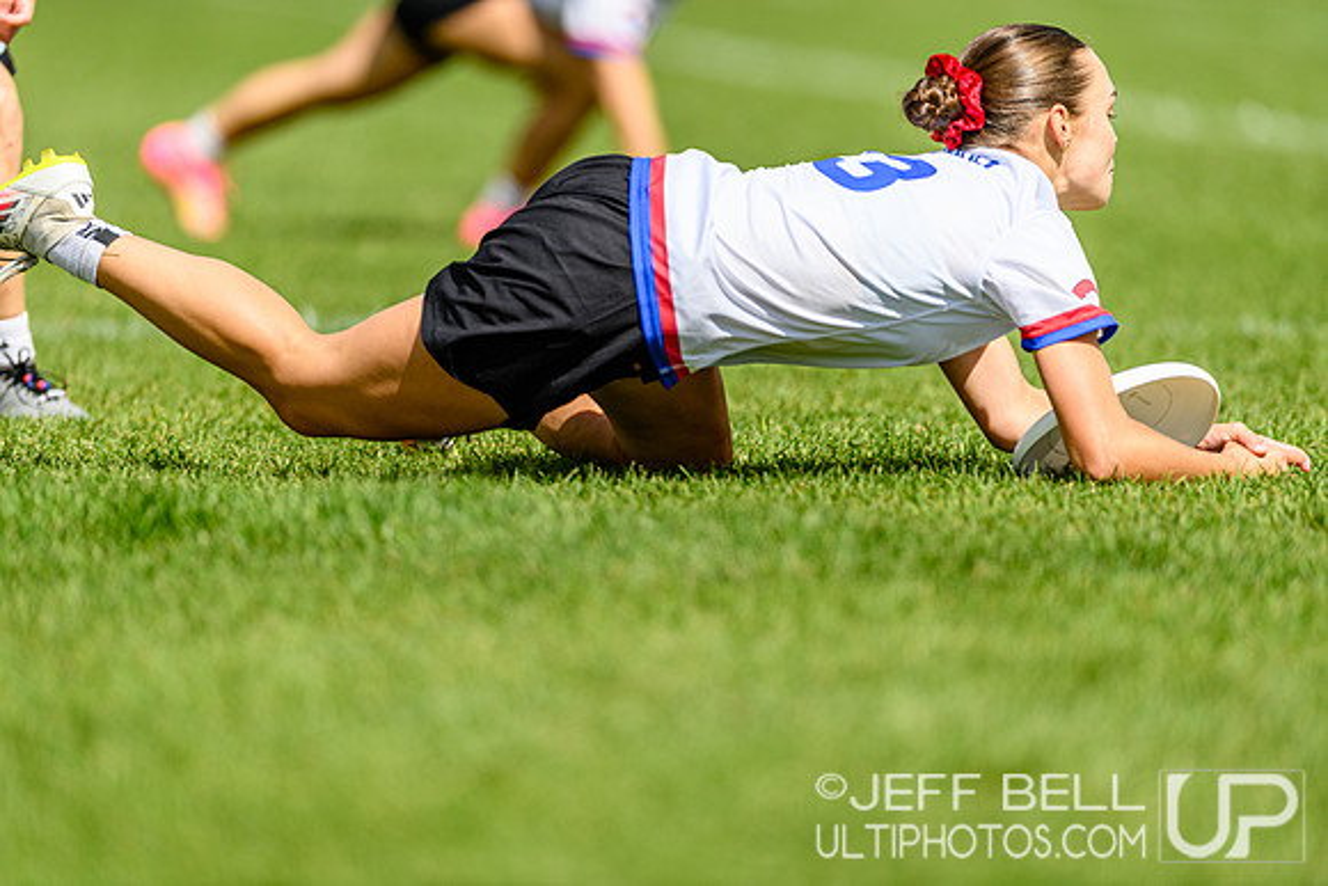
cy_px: 443
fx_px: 14758
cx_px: 664
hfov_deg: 5.2
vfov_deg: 3.4
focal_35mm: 400
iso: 100
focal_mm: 400
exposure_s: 1/2500
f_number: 3.2
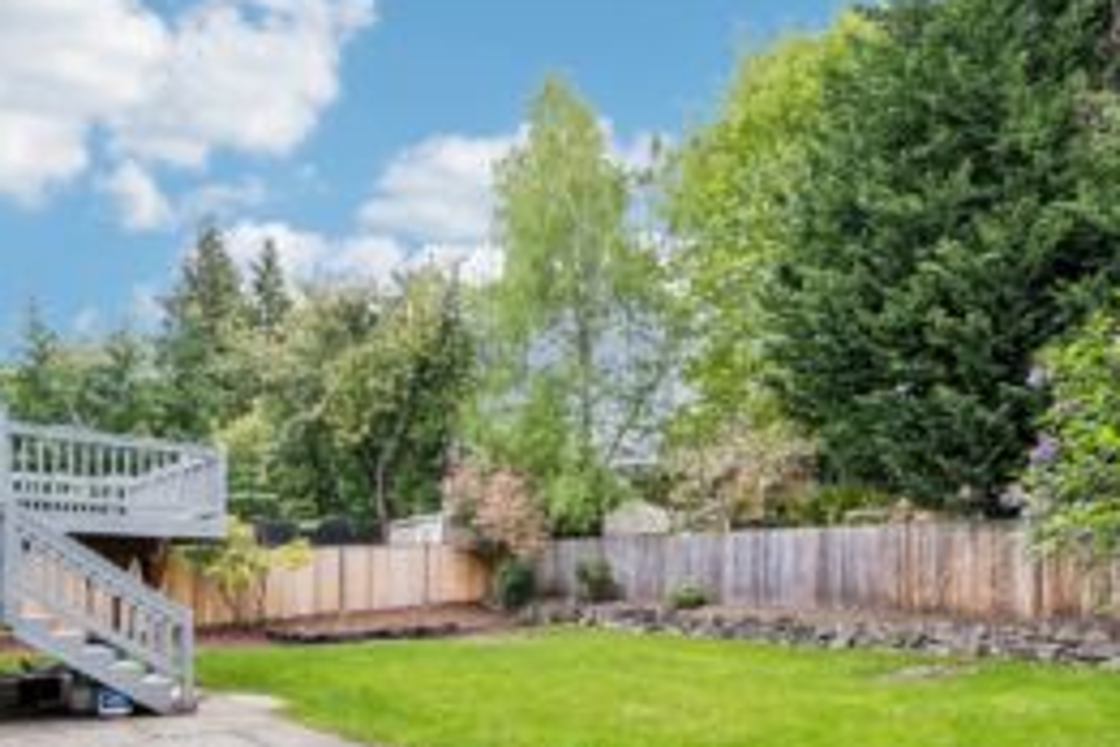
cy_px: 560
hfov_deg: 75.6
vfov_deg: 52.7
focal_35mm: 23
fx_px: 715
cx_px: 648
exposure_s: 1/8
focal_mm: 10
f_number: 9
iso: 250
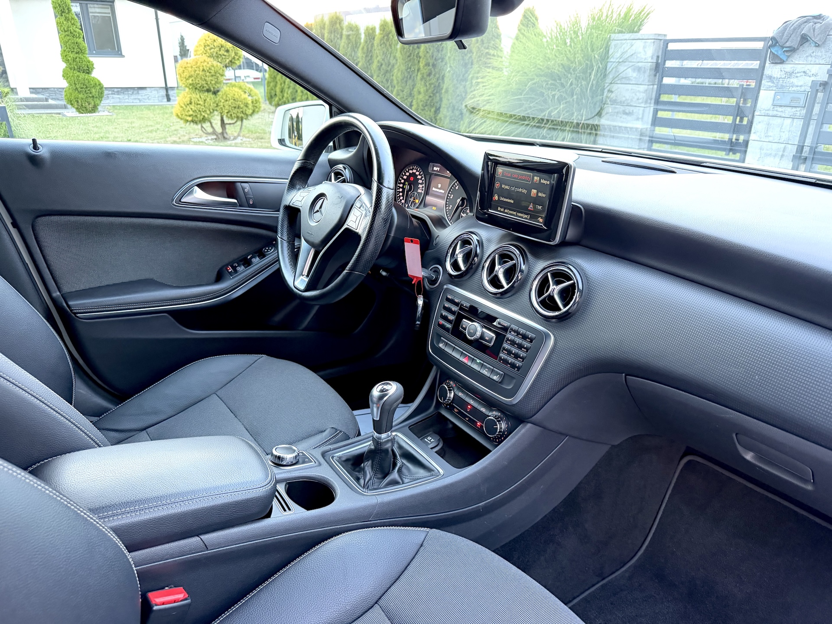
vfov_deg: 56.8
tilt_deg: -23.8
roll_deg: -1.7
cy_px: 312
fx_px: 577
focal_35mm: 24
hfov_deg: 71.6
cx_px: 416
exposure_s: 1/34
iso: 1000
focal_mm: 6.76
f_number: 1.78
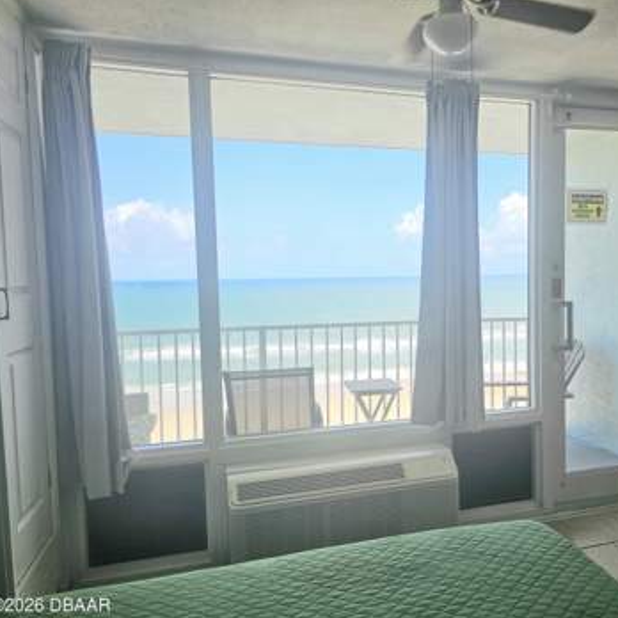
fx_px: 566
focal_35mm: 28
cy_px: 313
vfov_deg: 57.3
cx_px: 416
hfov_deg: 56.0
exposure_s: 1/182
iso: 12
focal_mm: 6.3
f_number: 1.7
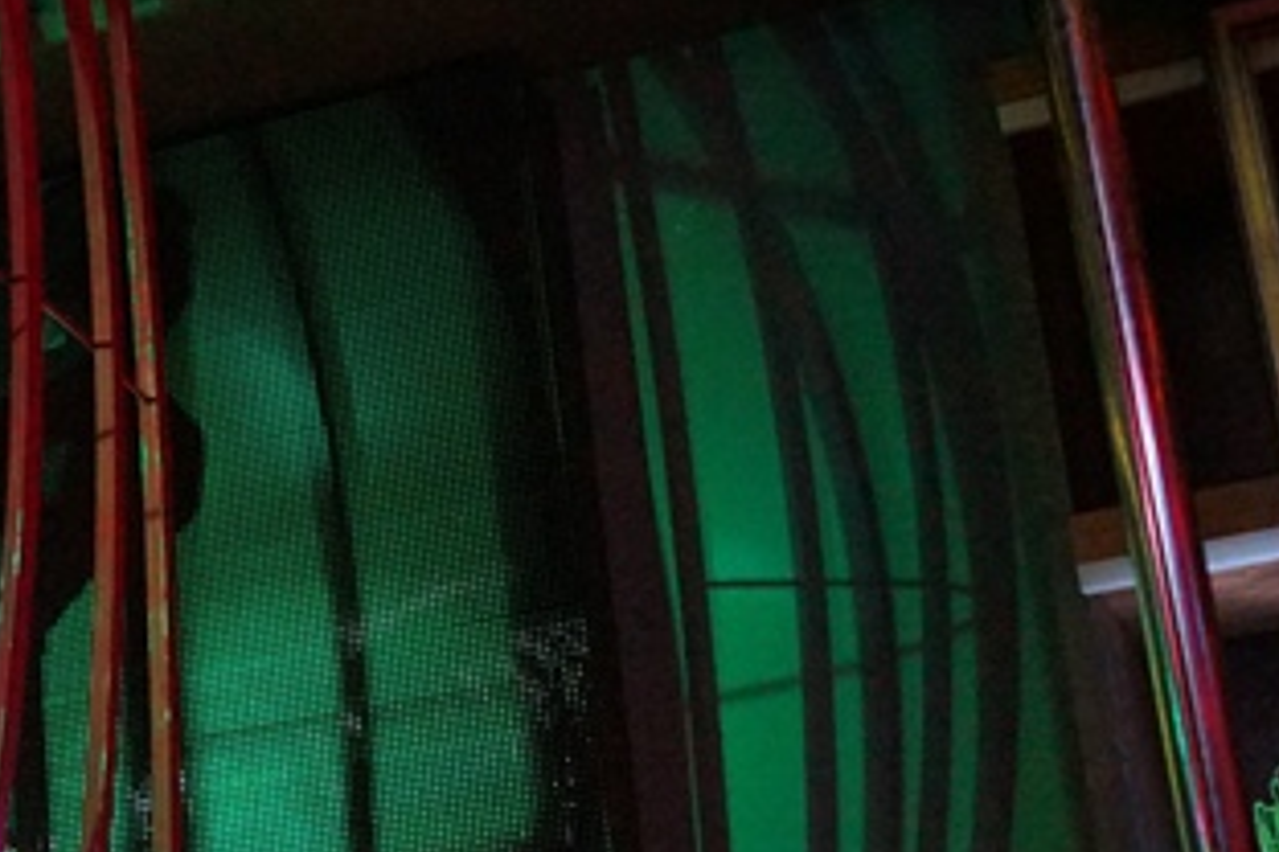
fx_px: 3375
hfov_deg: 20.3
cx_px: -180
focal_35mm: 95
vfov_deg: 14.4
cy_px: 281
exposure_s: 1/100
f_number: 4
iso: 4000
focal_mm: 37
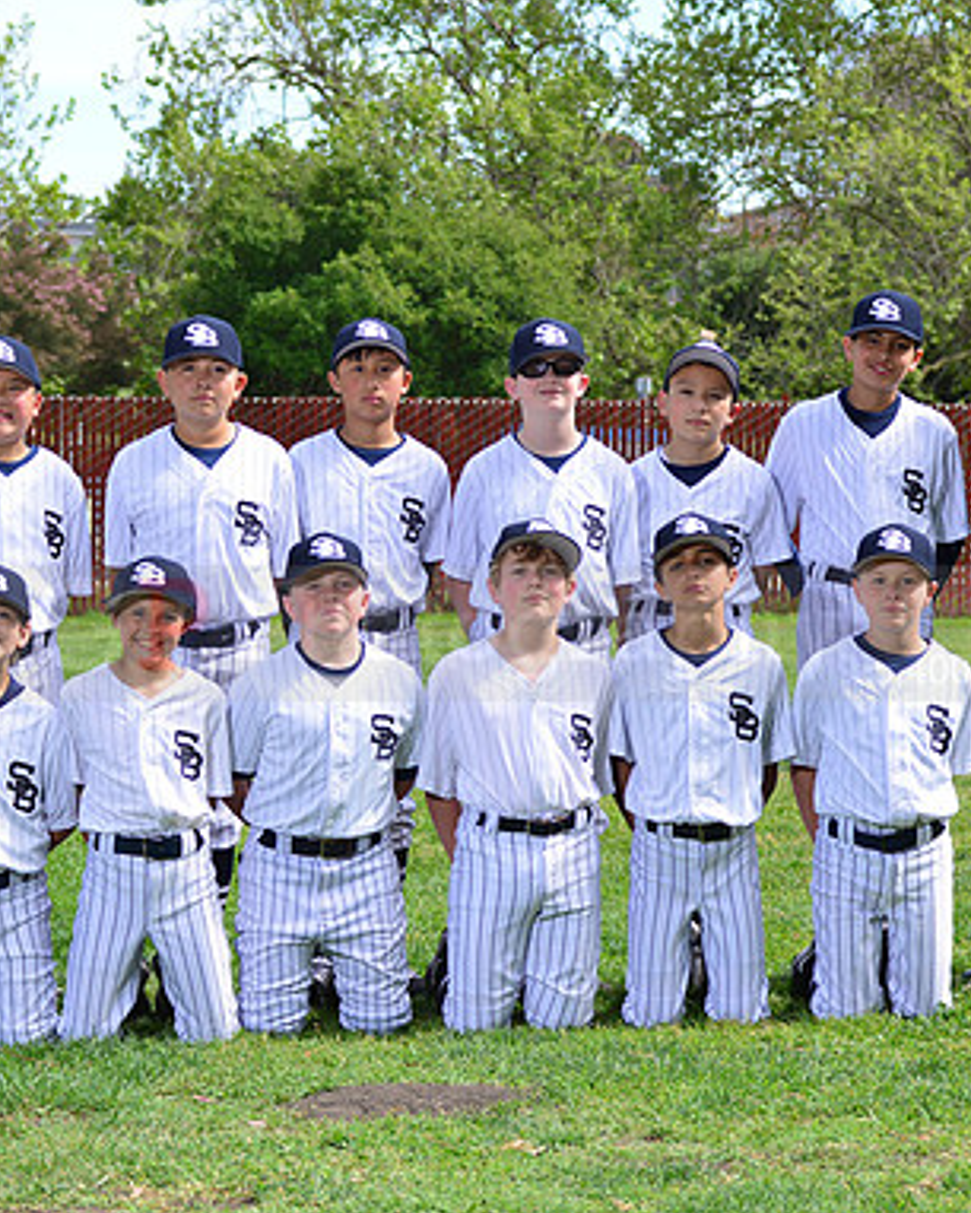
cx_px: 454
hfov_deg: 13.5
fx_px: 4092
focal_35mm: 114
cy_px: 608
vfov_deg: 16.9
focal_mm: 80
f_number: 8
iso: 160
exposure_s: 1/200
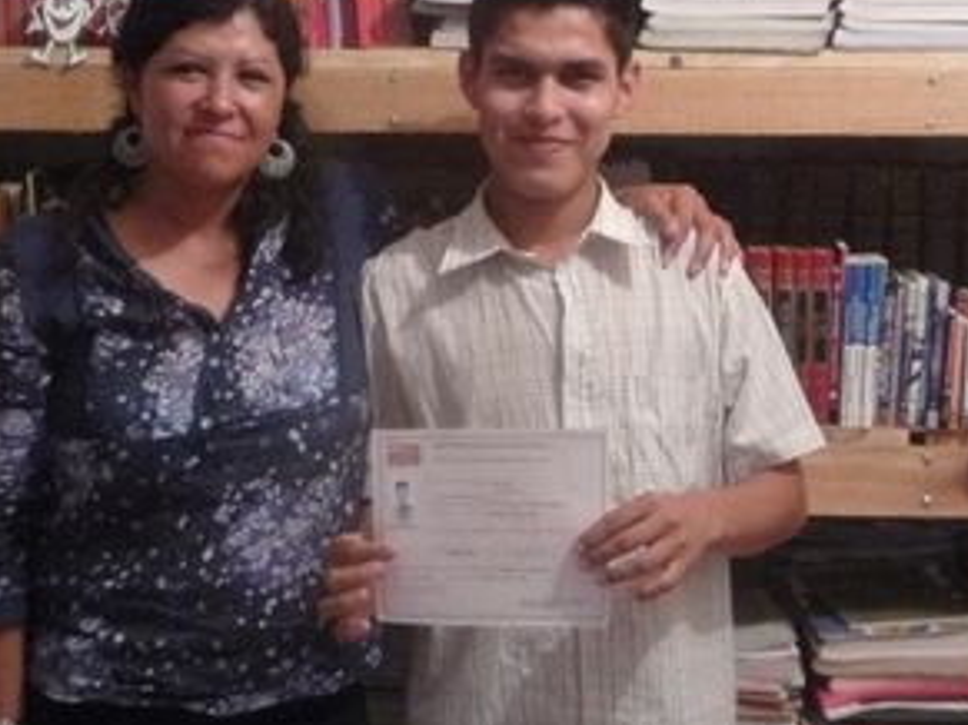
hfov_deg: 29.4
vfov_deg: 22.1
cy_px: 216
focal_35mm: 66
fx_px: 1845
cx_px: 472
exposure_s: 1/8
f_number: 3.3
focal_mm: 5.2
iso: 400
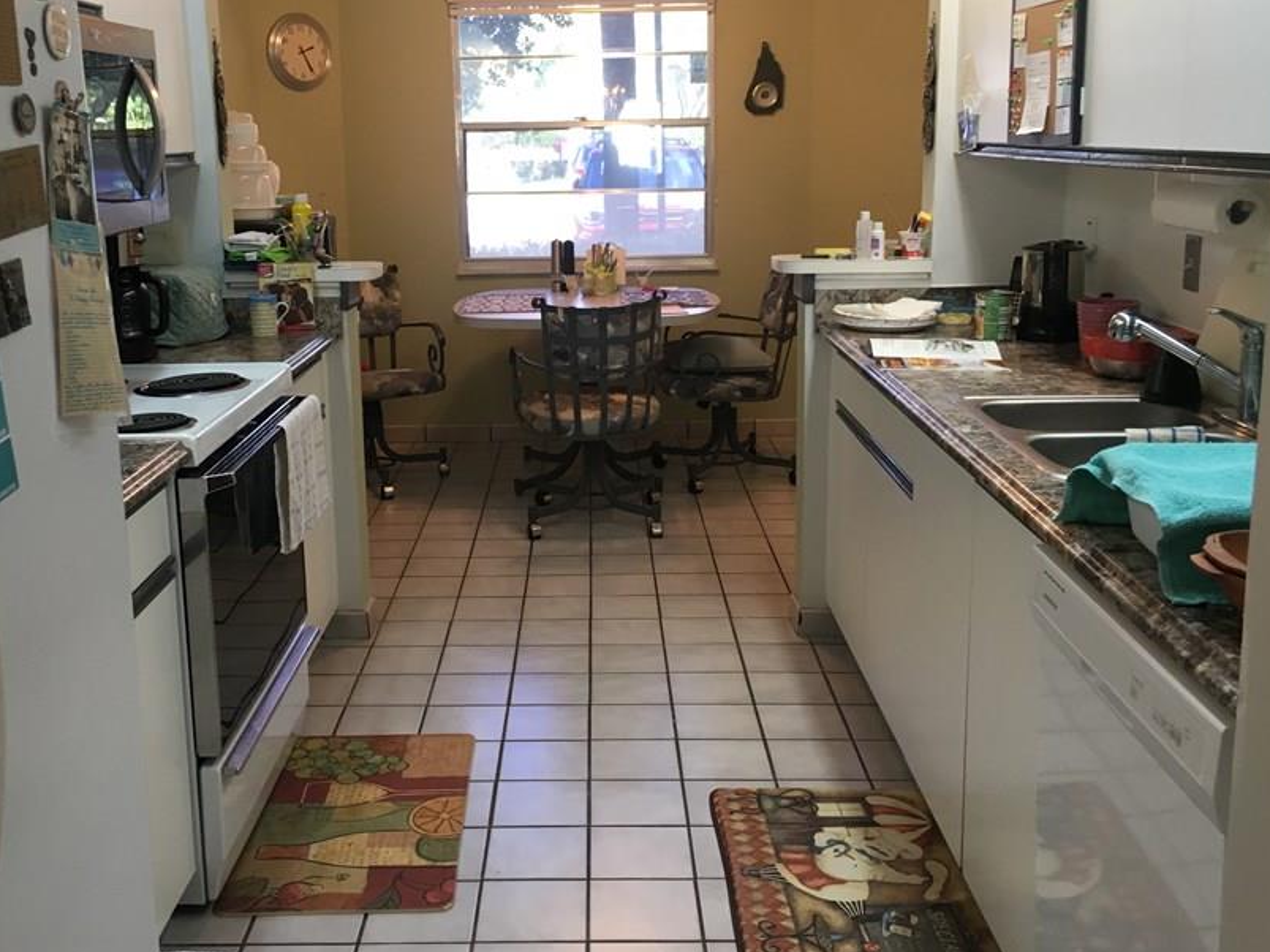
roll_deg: +0.5
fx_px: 1357
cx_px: 554
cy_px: 403
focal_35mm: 37
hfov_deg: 50.0
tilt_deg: -10.9
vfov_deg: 38.6
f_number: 2.2
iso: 80
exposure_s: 1/30
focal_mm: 4.15
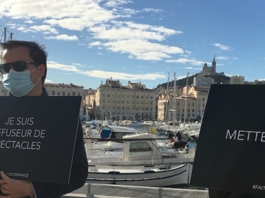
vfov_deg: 25.9
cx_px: 176
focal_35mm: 56
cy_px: 138
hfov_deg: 34.1
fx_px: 428
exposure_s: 1/2331
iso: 25
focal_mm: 4.15
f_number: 2.2
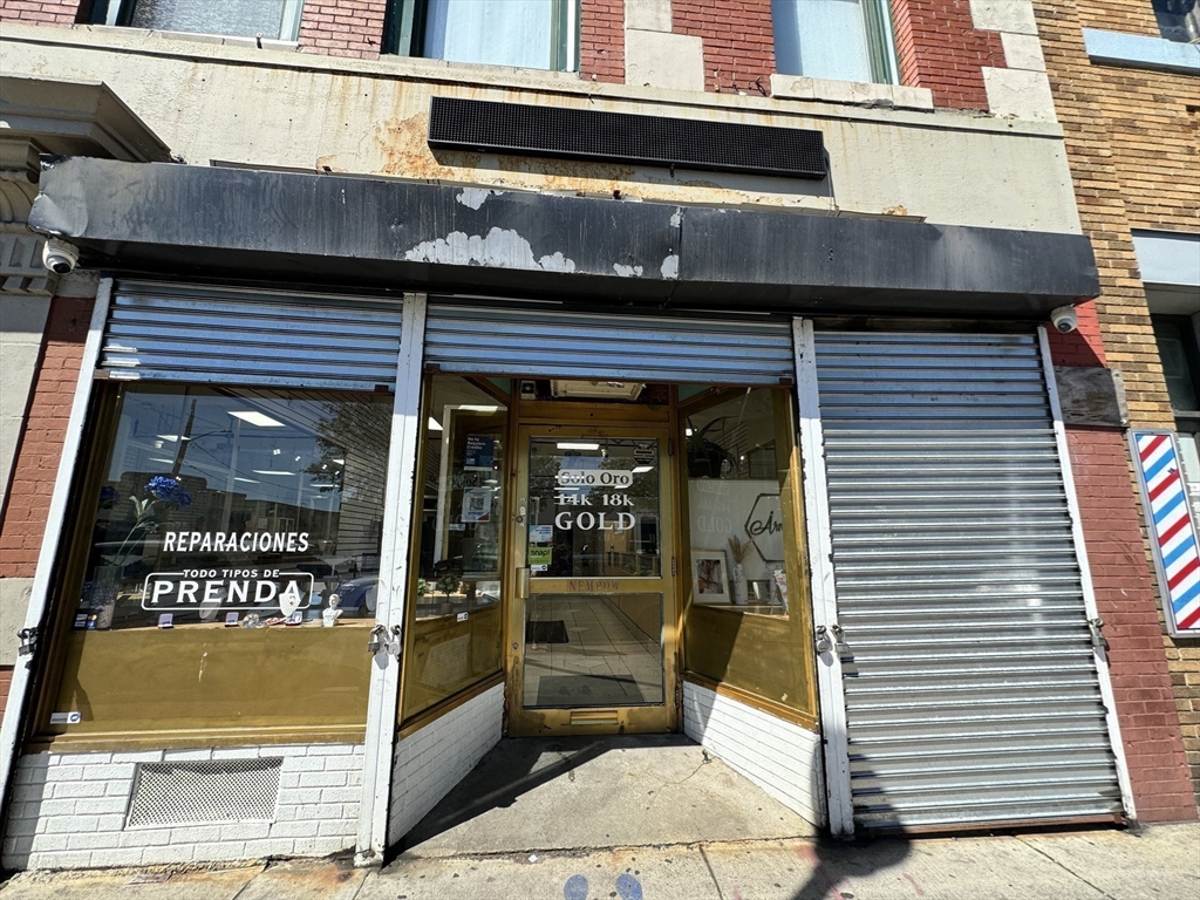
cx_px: 600
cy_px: 450
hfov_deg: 102.1
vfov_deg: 85.7
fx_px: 485
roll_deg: -0.2
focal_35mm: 14
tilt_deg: +11.9
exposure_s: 1/596
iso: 50
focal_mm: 2.22
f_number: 2.2
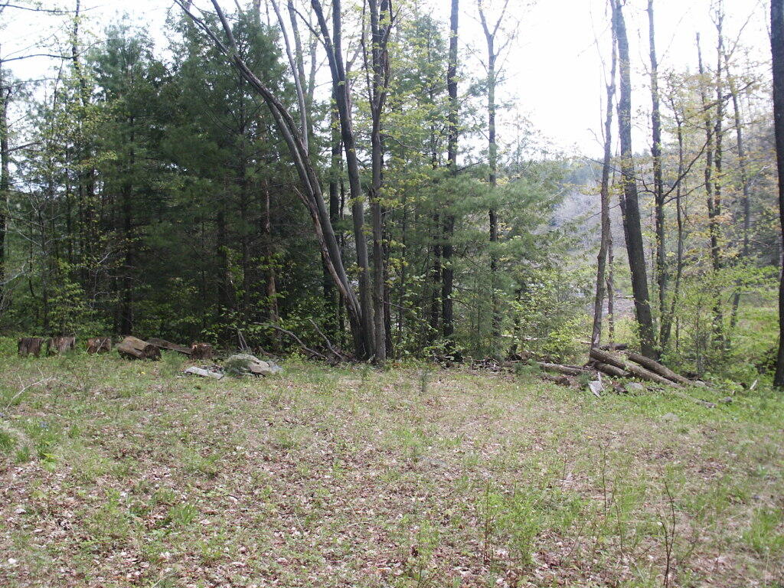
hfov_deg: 52.6
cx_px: 392
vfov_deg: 40.7
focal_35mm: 35
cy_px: 294
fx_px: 793
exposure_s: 1/180
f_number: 3
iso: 64
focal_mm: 7.18
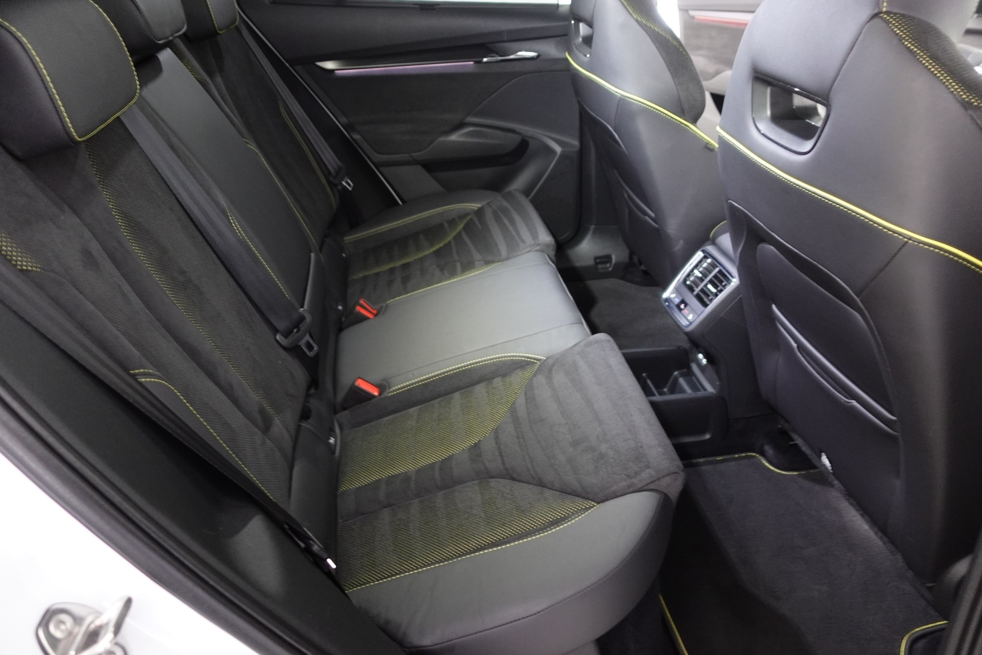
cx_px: 491
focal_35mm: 24
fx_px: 655
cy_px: 328
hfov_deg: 73.7
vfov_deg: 53.1
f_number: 1.8
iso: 800
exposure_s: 1/15
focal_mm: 9.4
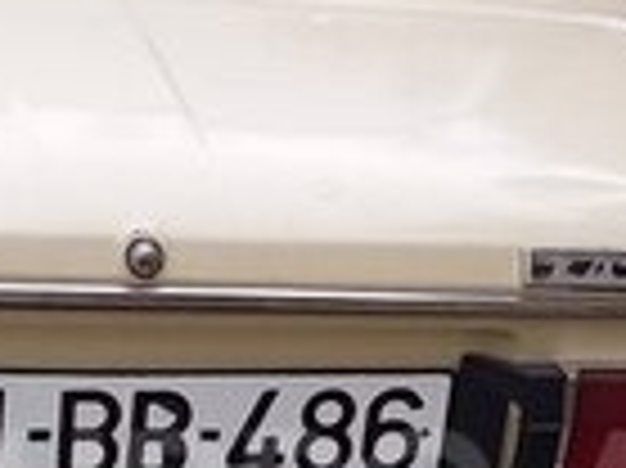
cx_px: 338
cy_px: 497
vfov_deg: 10.0
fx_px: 2656
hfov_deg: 13.4
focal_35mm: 147
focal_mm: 3.3
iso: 40
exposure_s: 1/405
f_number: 2.2
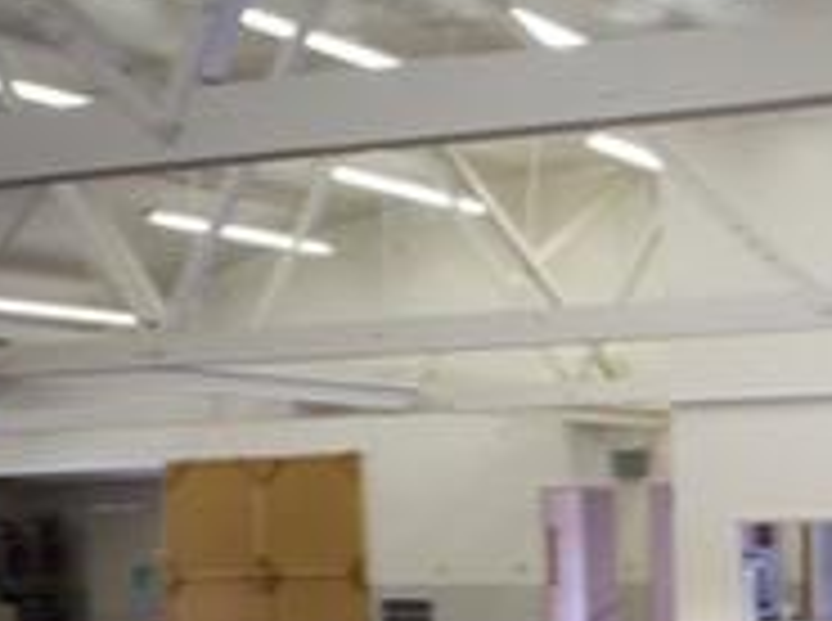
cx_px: 850
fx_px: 1871
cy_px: 648
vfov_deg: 18.3
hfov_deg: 23.9
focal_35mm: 78
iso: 140
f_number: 4.5
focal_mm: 6
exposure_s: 1/16.5
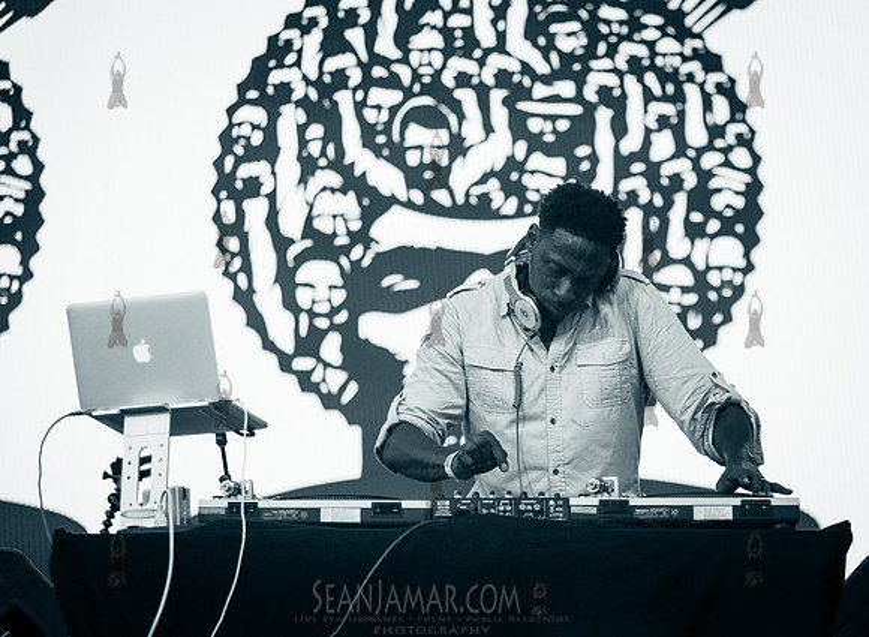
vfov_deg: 10.8
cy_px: 340
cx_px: 576
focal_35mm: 135
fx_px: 3358
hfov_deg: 14.7
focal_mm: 105
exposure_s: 1/1600
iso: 1250
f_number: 2.8
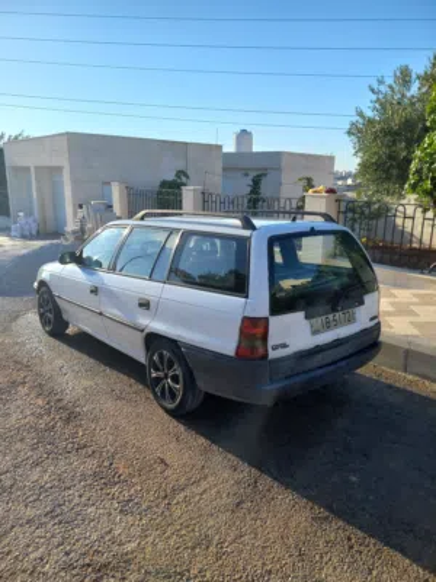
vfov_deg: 69.4
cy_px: 291
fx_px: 420
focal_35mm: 25
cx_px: 218
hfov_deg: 54.9
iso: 50
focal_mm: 4.65
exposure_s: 1/609
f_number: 1.8
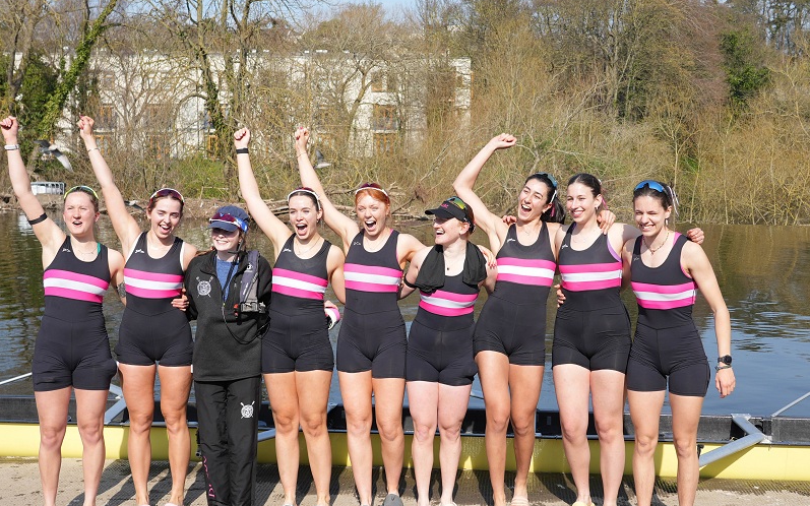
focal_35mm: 44
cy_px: 239
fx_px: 971
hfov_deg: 45.3
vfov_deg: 29.2
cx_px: 404
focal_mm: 29
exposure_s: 1/640
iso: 160
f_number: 5
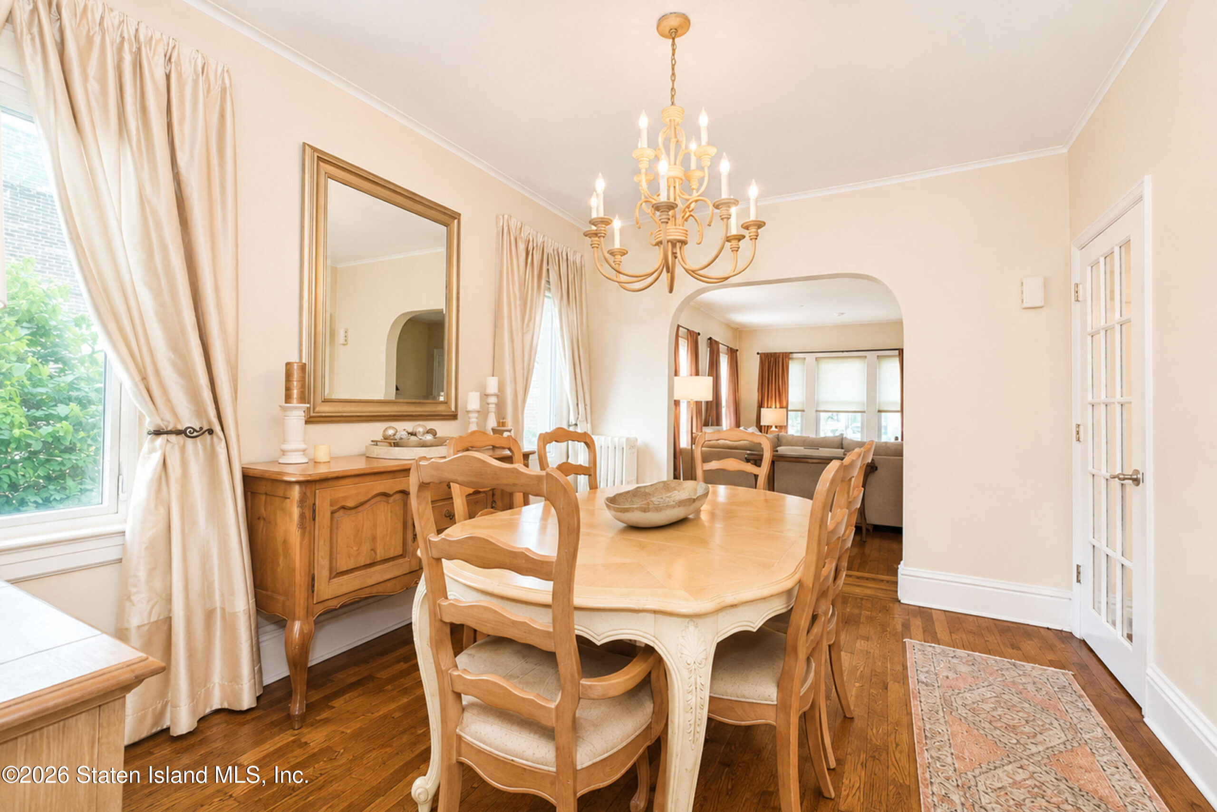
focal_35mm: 15
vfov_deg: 77.3
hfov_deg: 100.4
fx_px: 507
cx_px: 608
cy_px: 406
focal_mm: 10
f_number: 8
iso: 1600
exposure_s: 1/60
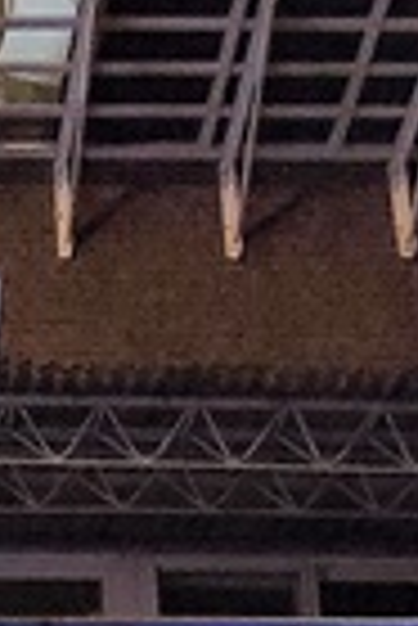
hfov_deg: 13.1
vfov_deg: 15.2
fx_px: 1685
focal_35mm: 97
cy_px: 1383
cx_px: -279
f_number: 2.2
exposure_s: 1/59
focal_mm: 2.2
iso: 400
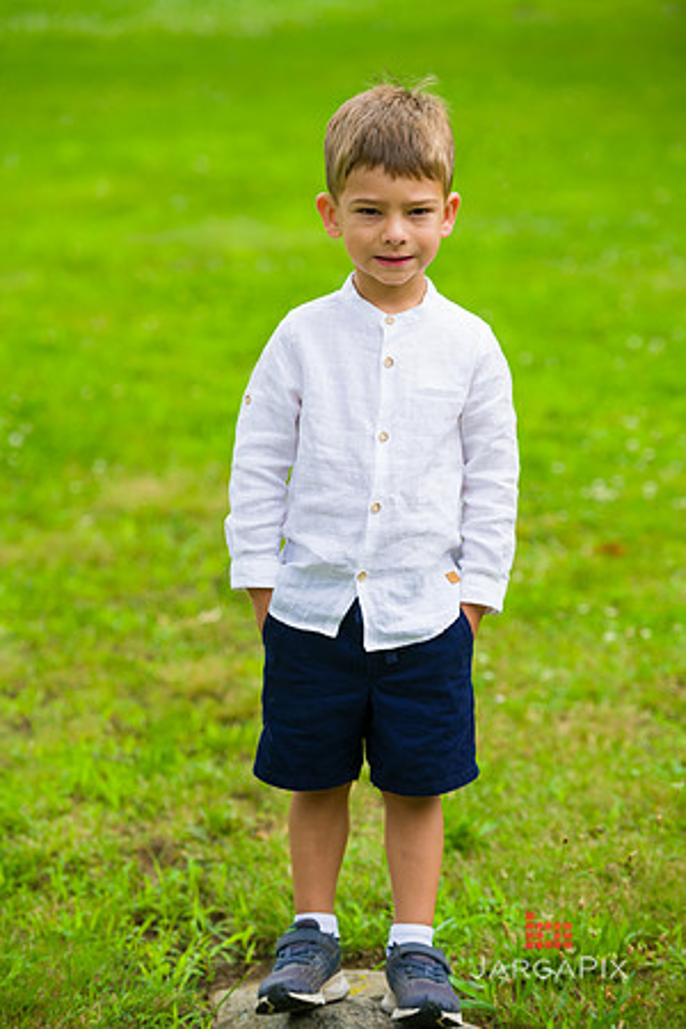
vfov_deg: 18.6
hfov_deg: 12.5
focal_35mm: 110
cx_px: 343
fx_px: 3144
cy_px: 514
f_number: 4
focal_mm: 110
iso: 200
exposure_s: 1/500
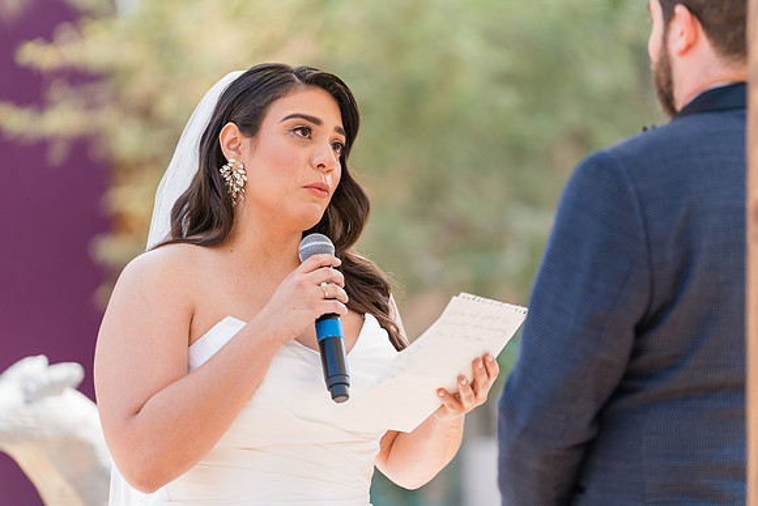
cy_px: 253
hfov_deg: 10.3
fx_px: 4212
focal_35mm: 200
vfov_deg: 6.9
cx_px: 379
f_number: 2.8
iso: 200
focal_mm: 200
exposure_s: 1/1000
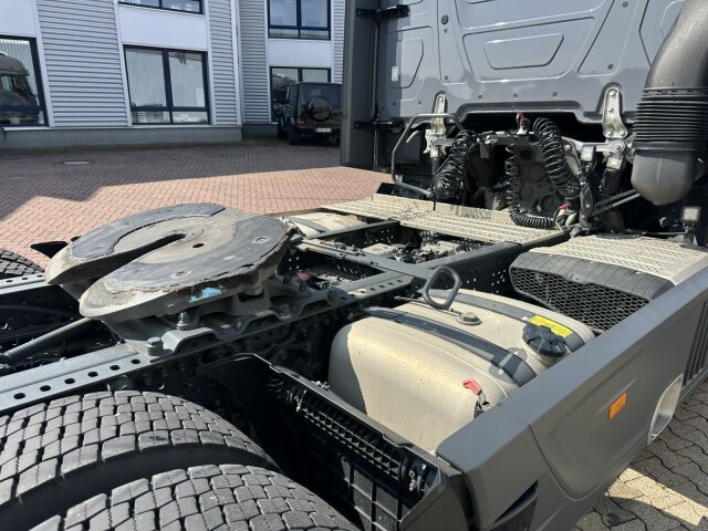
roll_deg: +0.9
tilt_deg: -16.9
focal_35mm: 24
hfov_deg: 71.6
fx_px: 491
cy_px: 266
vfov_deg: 56.8
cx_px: 354
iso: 80
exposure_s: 1/1949
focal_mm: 6.86
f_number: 1.78
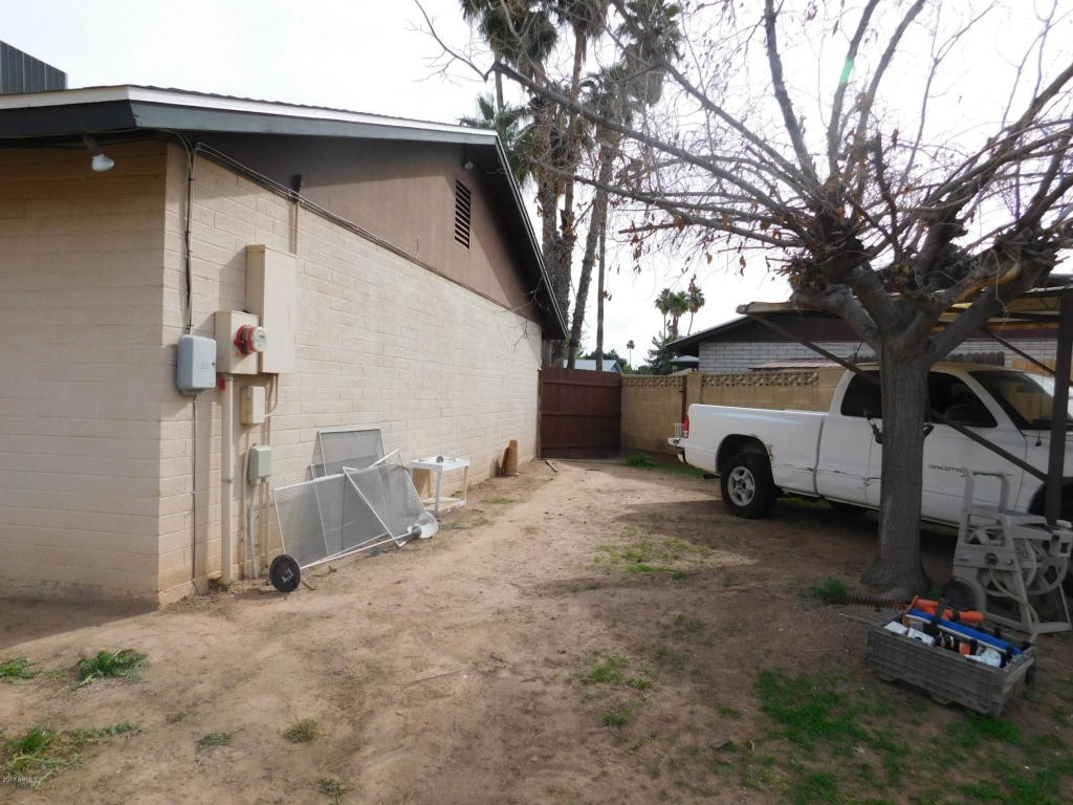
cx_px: 536
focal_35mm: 23
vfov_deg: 58.9
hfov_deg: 73.9
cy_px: 402
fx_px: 713
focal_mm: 4
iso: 125
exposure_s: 1/400
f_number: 6
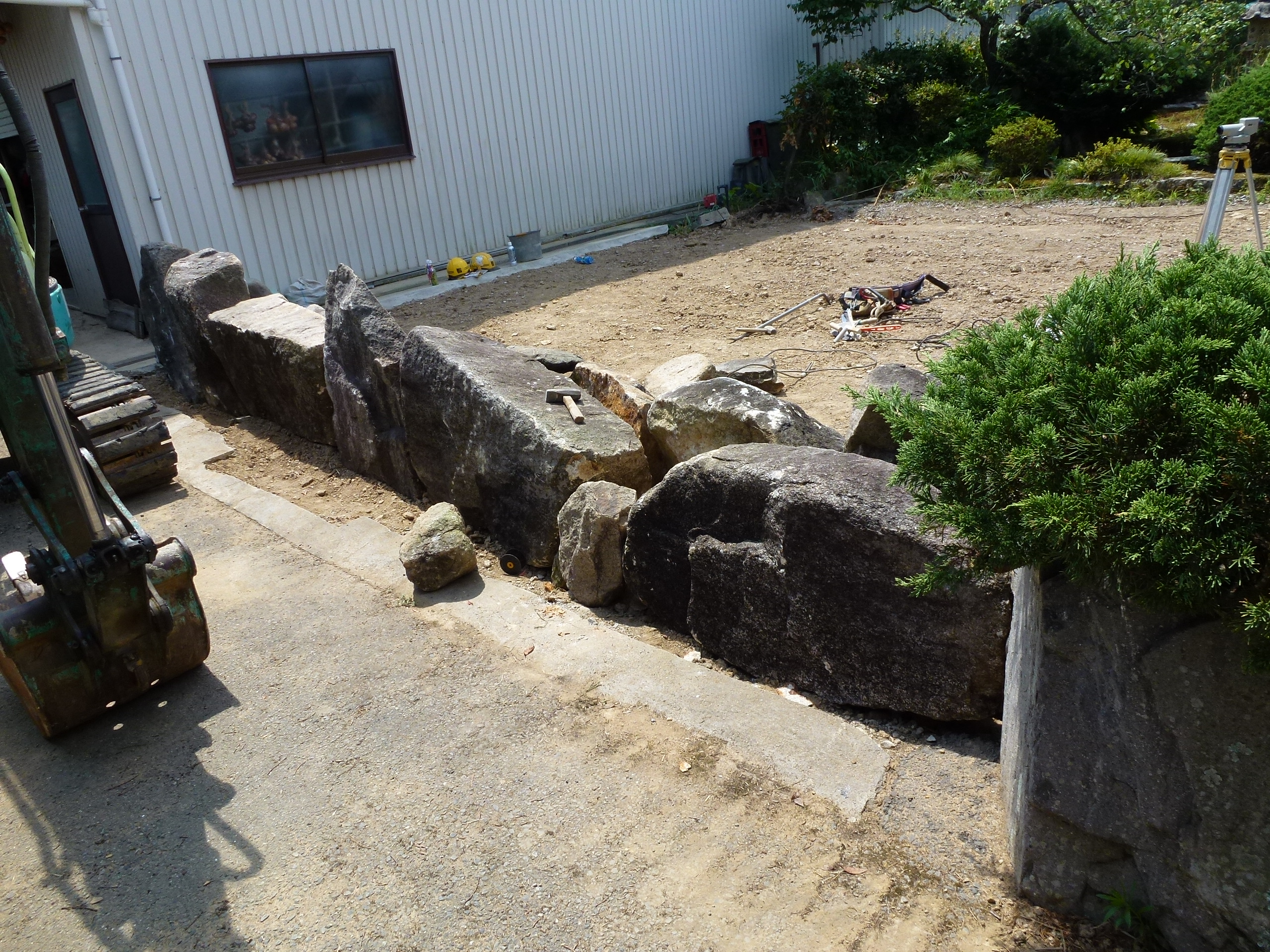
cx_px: 635
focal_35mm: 24
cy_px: 476
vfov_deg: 56.8
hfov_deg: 71.6
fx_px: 881
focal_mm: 4.3
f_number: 4
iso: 100
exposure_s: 1/400
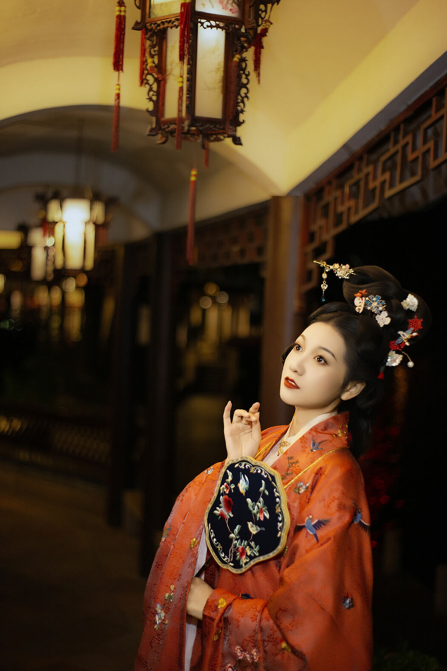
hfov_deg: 27.5
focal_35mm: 49
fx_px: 913
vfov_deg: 40.3
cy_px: 336
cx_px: 224
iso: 800
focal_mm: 50
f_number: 2
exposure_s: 1/125
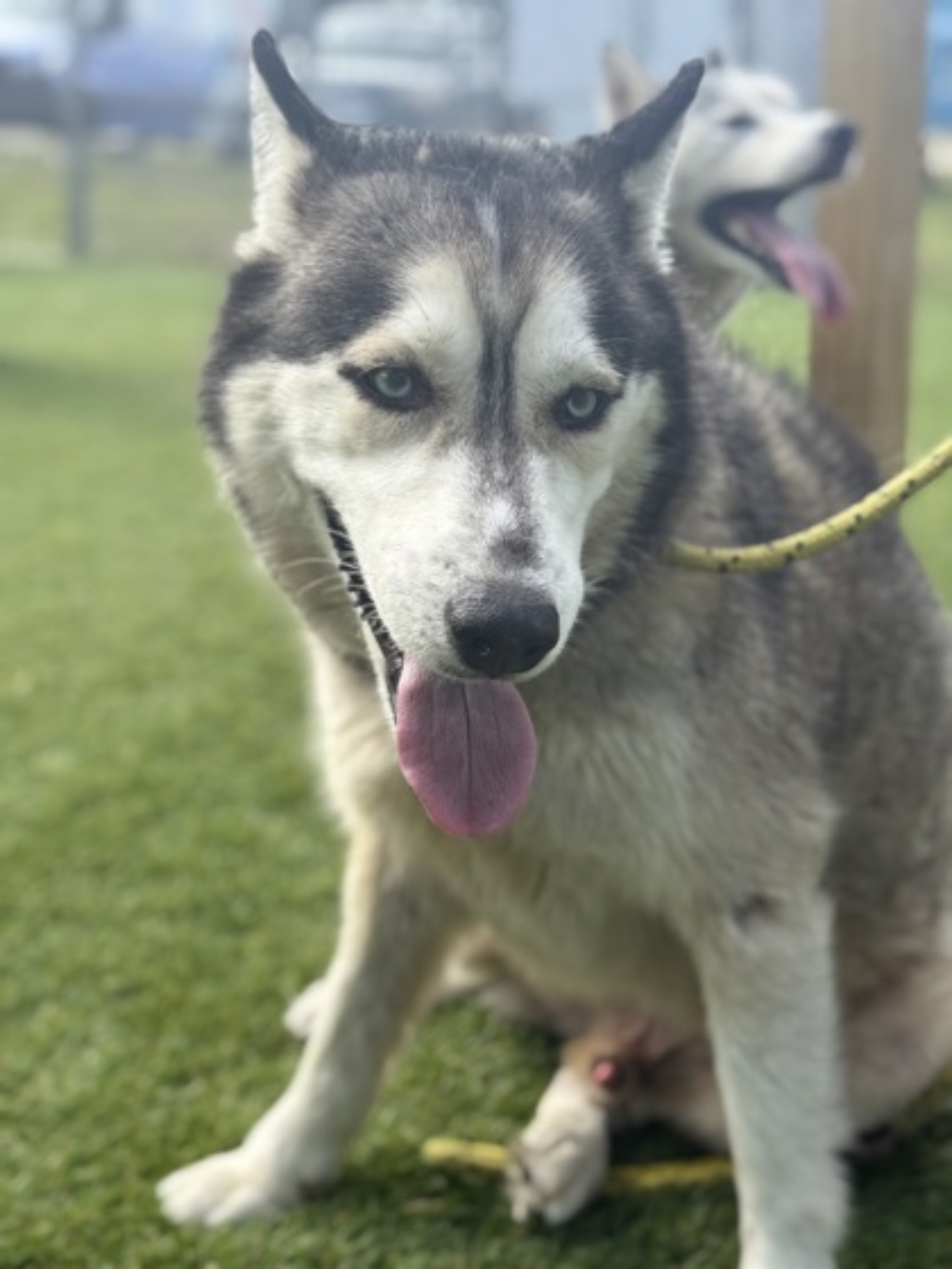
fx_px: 1760
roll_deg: +0.0
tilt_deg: -16.7
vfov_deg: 39.7
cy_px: 634
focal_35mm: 48
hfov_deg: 30.3
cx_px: 476
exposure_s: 1/1377
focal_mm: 6.76
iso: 64
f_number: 1.78
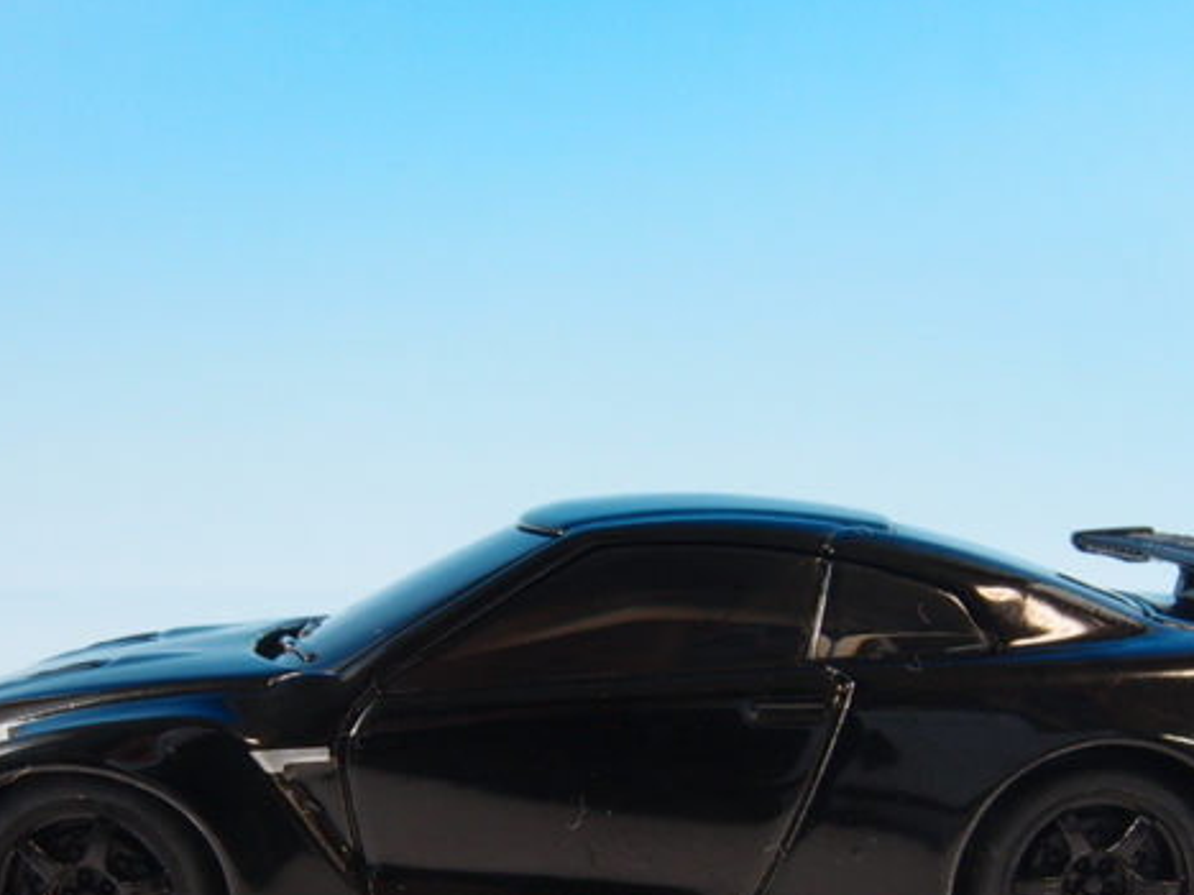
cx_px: 550
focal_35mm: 48
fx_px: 1655
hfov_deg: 39.6
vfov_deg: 29.3
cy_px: 759
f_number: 8
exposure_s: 1/2.5
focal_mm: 6
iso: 100
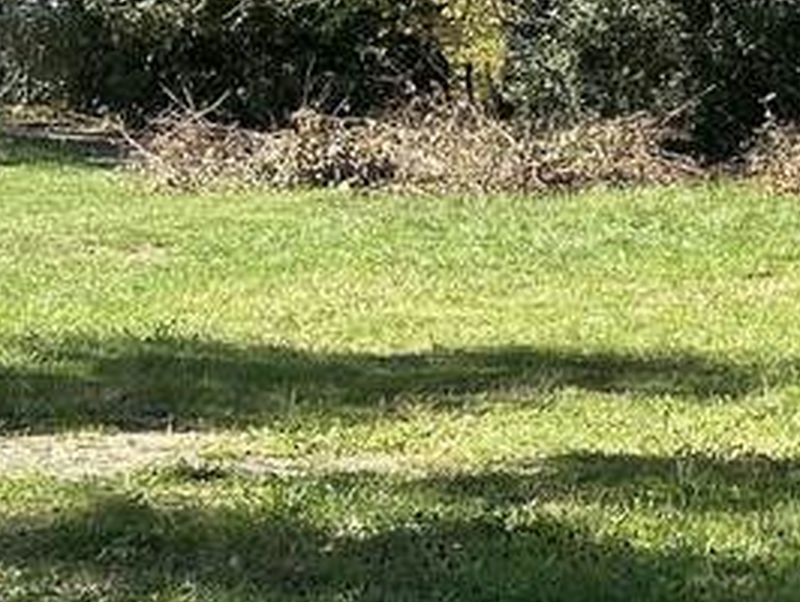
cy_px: 147
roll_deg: -0.8
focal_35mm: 125
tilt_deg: -1.8
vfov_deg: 11.8
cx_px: 535
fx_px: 2891
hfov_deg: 15.7
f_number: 1.5
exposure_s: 1/1449
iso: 50
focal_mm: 5.7
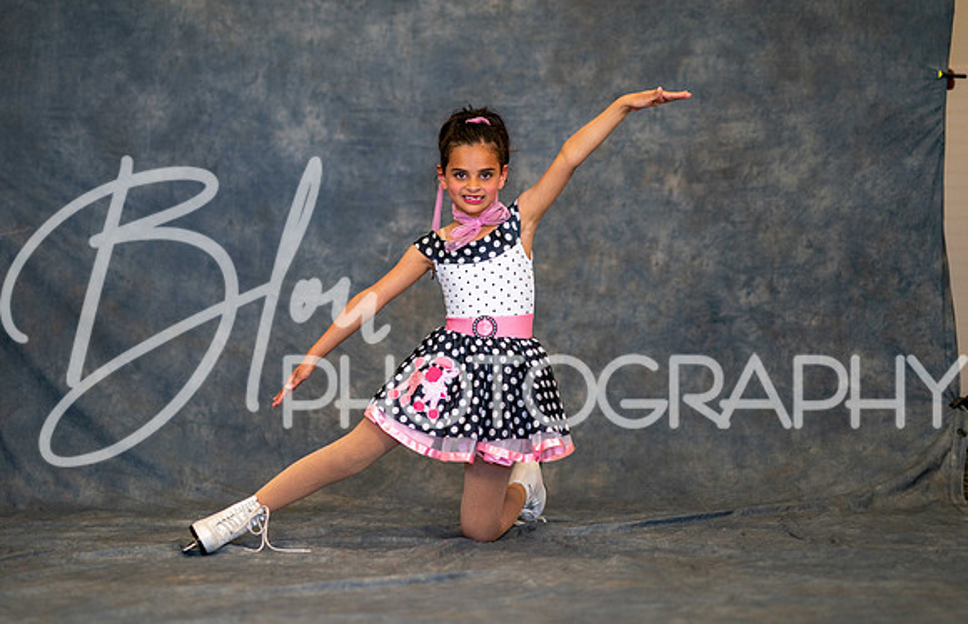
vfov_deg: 13.8
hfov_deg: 21.3
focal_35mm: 97
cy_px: 260
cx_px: 422
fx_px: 2577
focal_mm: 85
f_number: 1.4
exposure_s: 1/200
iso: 250
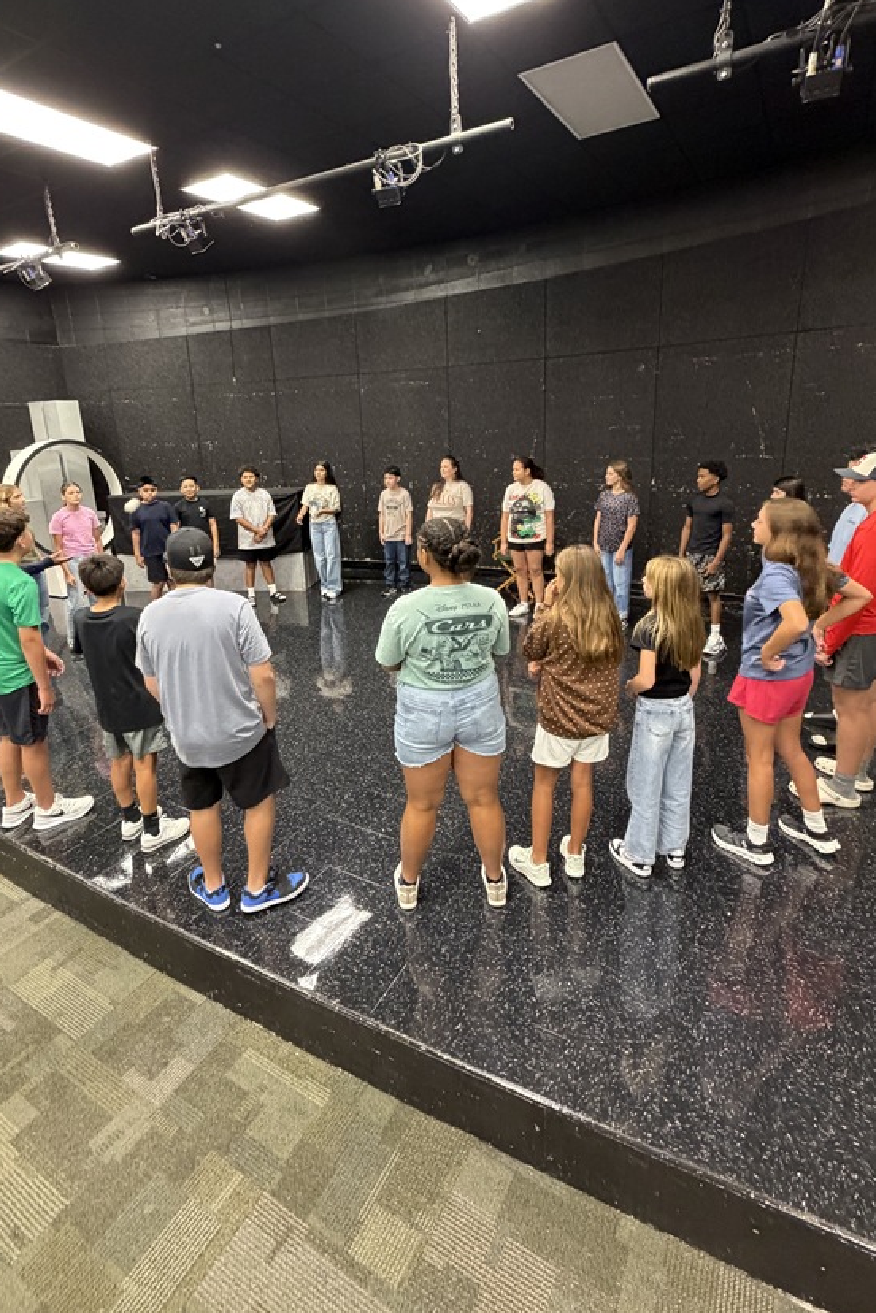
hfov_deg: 67.3
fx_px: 657
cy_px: 595
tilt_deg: -14.8
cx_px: 409
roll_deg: +3.1
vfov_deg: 89.8
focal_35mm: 18
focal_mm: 2.22
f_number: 2.2
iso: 640
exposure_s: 1/60
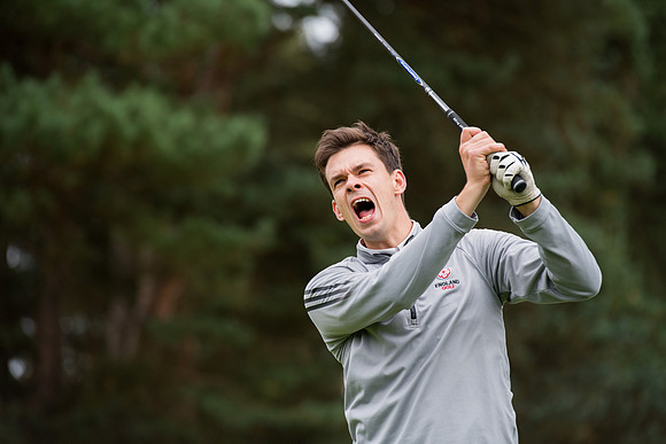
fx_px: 3701
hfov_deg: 10.3
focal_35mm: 200
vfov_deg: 6.9
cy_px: 222
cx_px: 333
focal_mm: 200
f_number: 4
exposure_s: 1/1000
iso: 1000
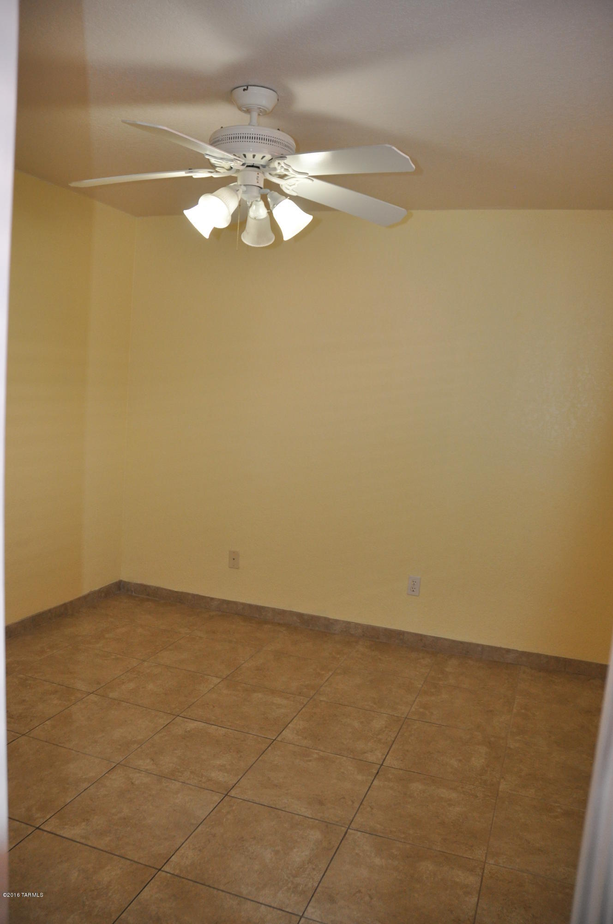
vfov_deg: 67.4
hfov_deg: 47.8
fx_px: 691
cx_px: 306
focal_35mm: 27
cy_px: 462
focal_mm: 18
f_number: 3.5
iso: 800
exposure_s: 1/100
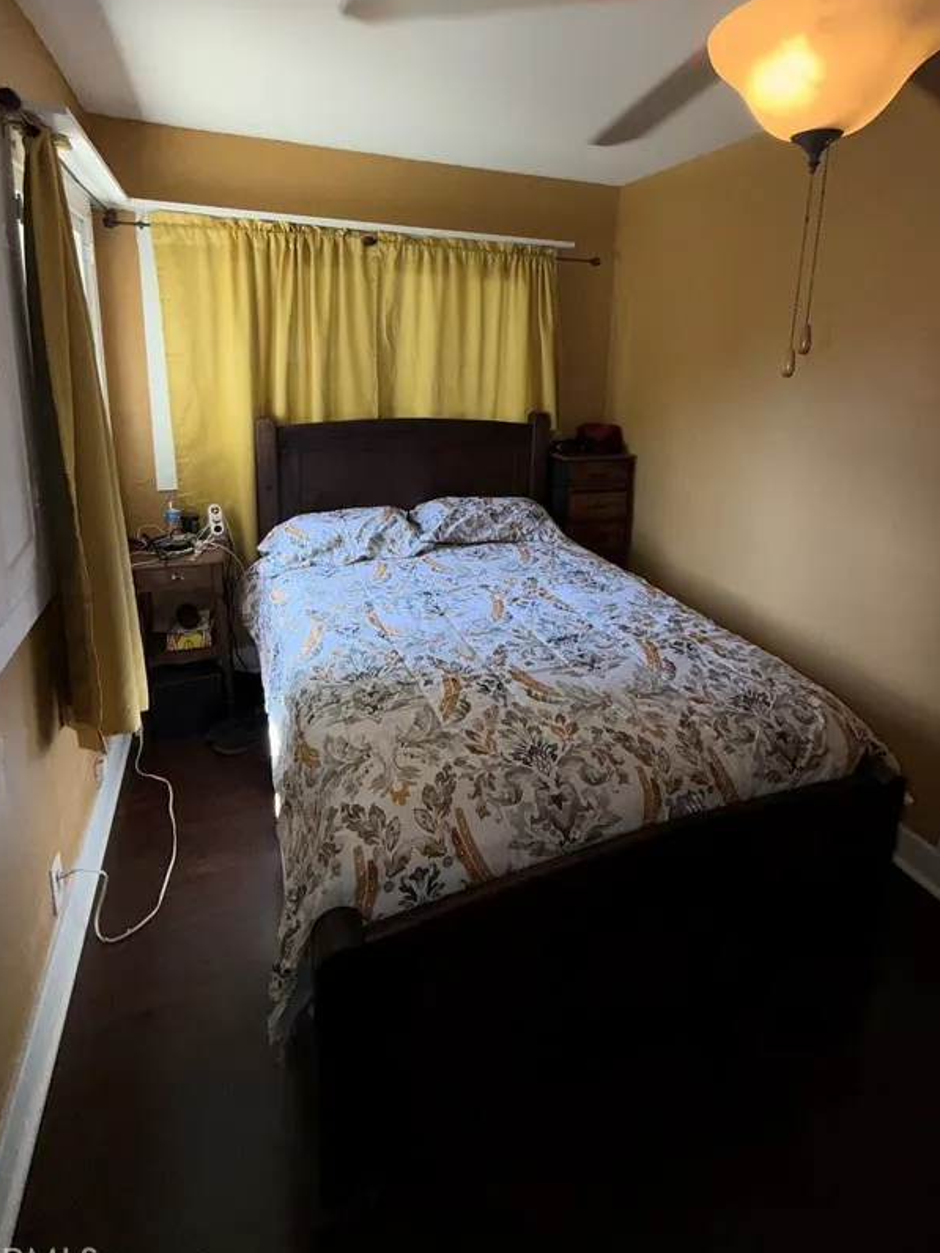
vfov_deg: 86.2
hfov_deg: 71.6
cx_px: 487
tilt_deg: -11.5
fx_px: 652
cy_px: 479
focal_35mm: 18
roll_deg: -1.3
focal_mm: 2.22
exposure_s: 1/120
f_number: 2.2
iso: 64
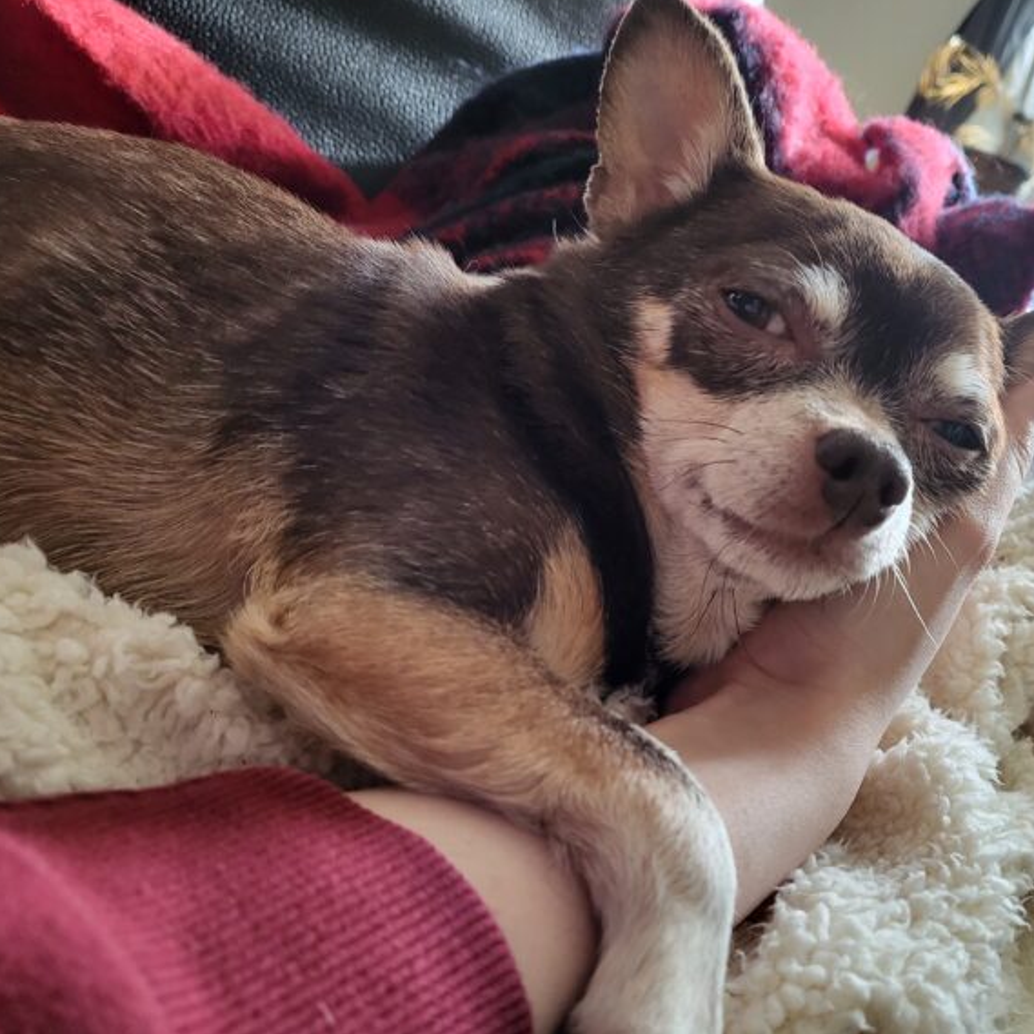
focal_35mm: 31
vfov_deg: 52.5
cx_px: 660
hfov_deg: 51.9
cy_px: 518
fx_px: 1048
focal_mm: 4.25
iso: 400
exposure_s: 1/50
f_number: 1.8
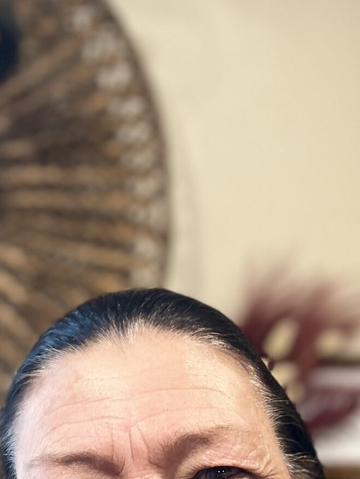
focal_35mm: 76
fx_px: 1054
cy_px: 449
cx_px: 166
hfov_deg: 19.4
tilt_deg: -5.9
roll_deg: +1.1
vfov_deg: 24.7
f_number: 1.5
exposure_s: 1/60
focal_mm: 5.7
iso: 125
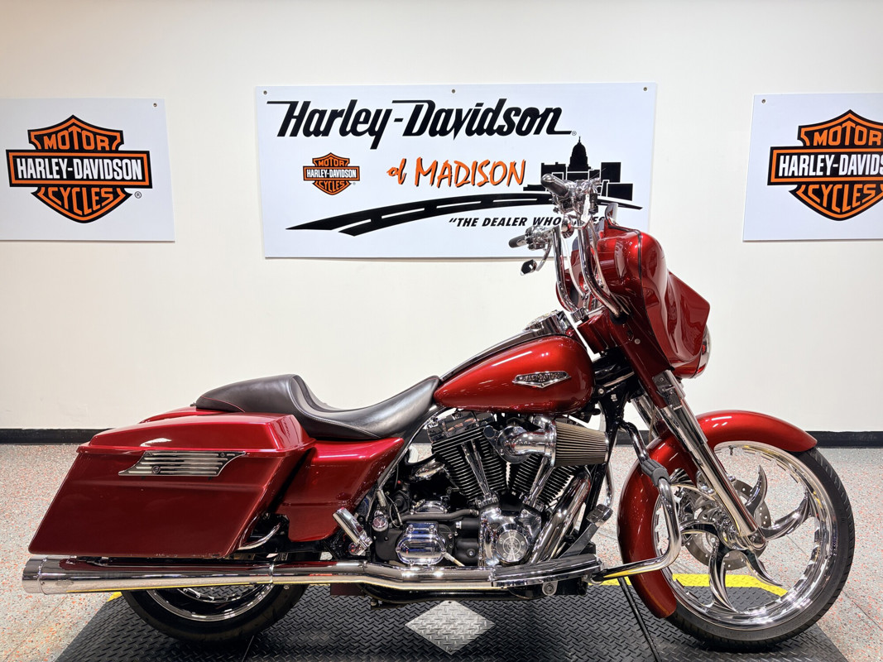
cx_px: 442
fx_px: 663
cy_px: 331
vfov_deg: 53.1
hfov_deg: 67.3
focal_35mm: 26
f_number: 1.6
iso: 40
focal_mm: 5.96
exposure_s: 1/120
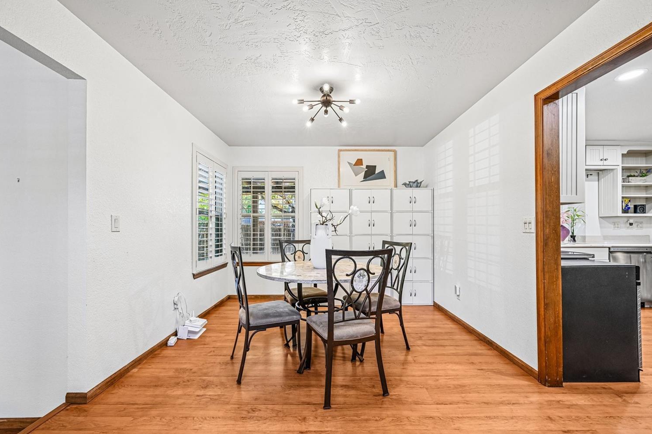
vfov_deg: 77.3
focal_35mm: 15
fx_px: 272
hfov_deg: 100.4
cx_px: 325
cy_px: 222
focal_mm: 14
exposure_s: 1/15
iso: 400
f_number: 8
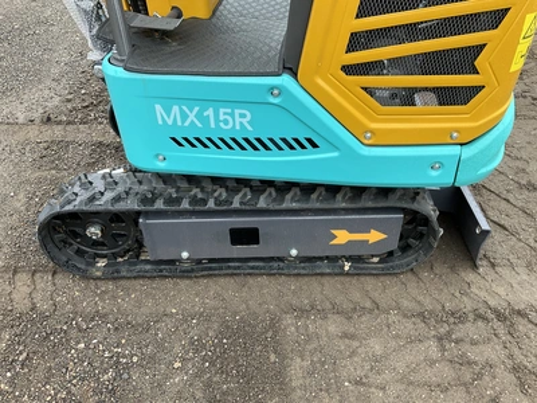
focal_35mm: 29
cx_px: 268
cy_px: 202
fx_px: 450
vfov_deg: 48.2
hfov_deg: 61.7
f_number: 1.8
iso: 25
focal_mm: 3
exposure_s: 1/122
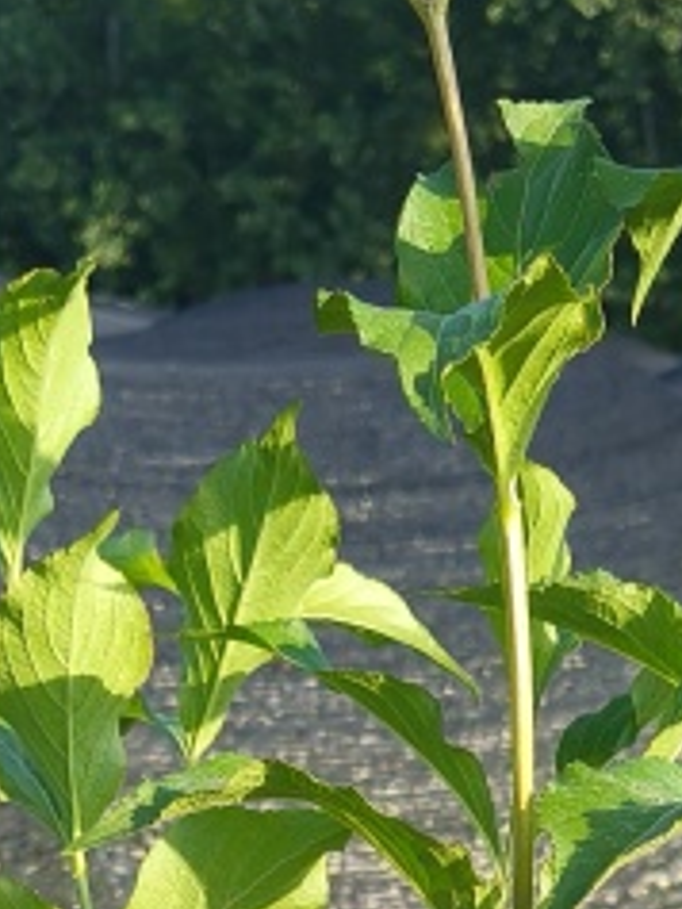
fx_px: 3071
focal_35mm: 117
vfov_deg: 14.3
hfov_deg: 12.7
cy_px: 1766
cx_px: 318
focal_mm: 4.84
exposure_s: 1/872
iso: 80
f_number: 1.8
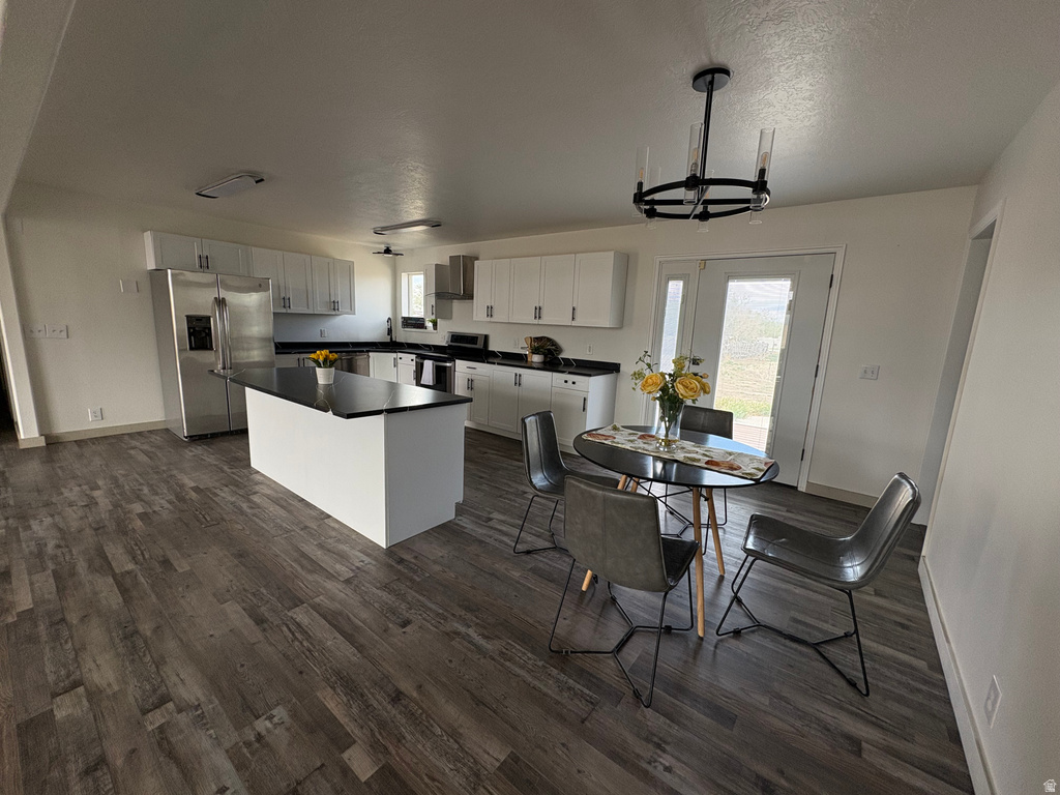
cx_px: 530
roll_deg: -2.3
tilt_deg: -9.7
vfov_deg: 85.7
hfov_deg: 102.1
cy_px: 398
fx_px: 429
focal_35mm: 14
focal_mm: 2.22
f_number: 2.2
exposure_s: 1/127
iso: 125
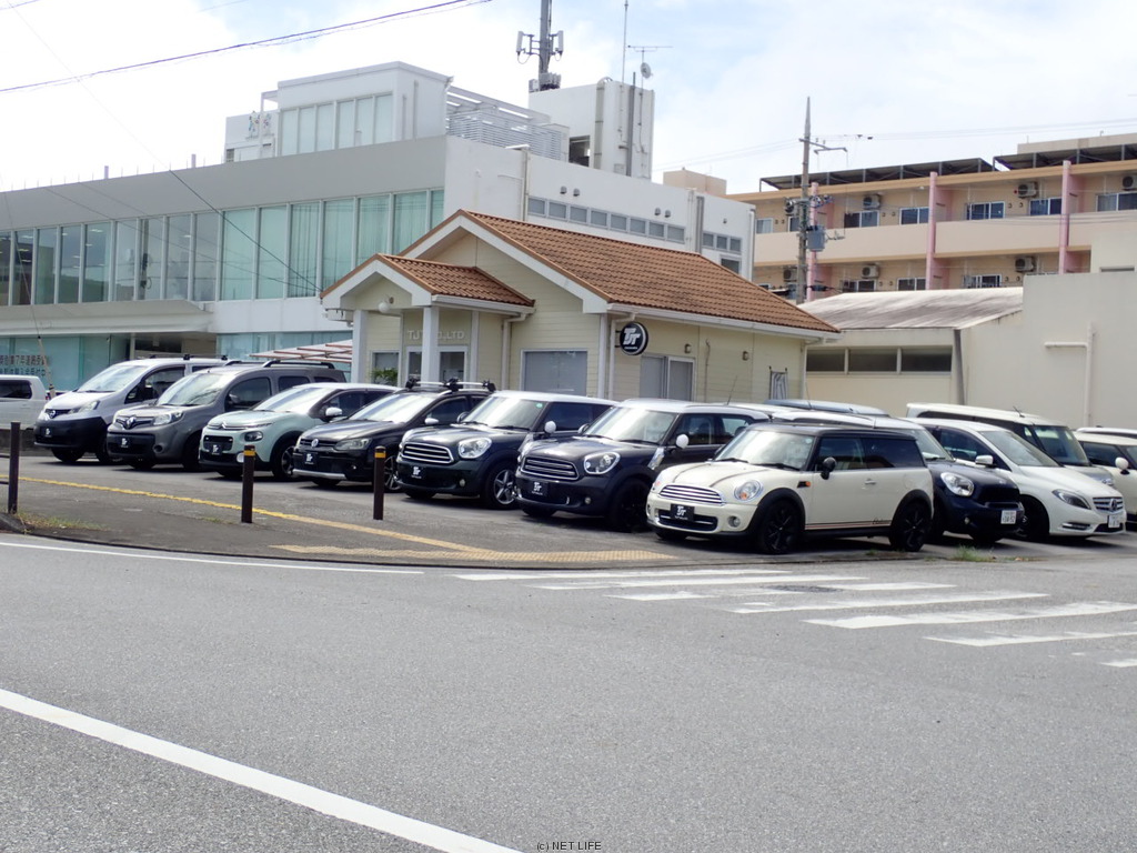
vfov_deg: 29.7
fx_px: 1609
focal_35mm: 49
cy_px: 426
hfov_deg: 38.9
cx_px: 568
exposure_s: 1/400
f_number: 4.5
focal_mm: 8.99
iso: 100
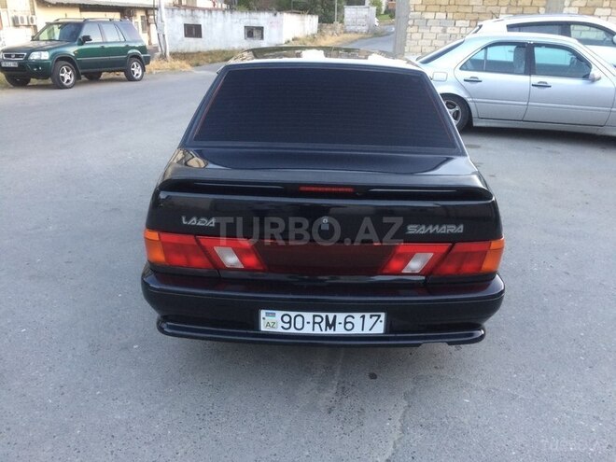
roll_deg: -2.0
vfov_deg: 48.2
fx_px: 516
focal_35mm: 29
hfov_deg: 61.7
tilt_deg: -22.2
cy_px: 231
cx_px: 308
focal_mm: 4.15
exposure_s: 1/33
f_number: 2.2
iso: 64
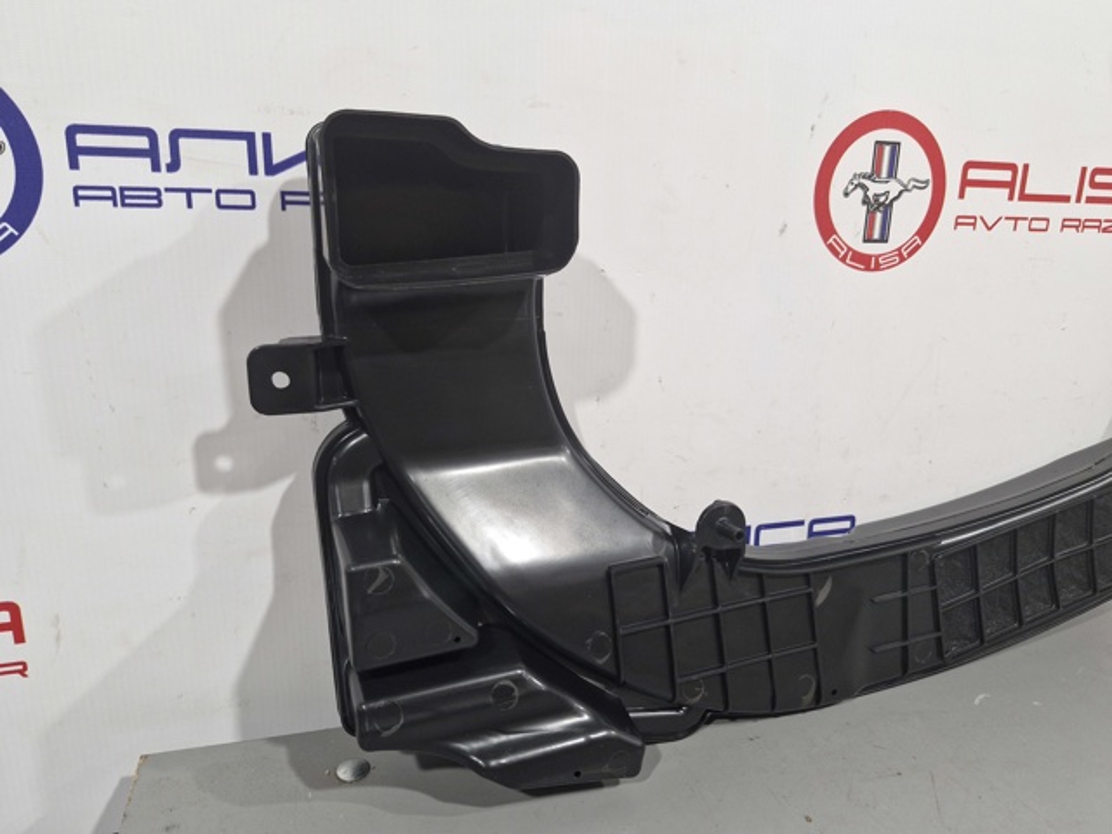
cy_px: 417
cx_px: 556
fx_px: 739
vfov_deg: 58.9
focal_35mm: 23
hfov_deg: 73.9
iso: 250
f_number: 1.8
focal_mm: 5.54
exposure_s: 1/100
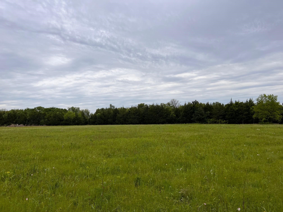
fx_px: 213
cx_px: 142
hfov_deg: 67.3
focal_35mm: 26
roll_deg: -0.6
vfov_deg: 53.1
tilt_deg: +4.8
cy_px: 106
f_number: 1.5
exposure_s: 1/840
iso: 50
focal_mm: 5.7
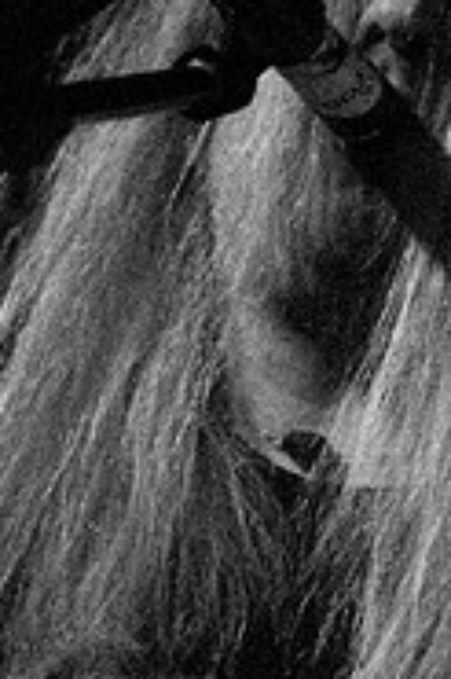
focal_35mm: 256
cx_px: 376
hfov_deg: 5.4
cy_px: 484
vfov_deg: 8.0
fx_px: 4819
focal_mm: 70
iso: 1600
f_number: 2.8
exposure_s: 1/60
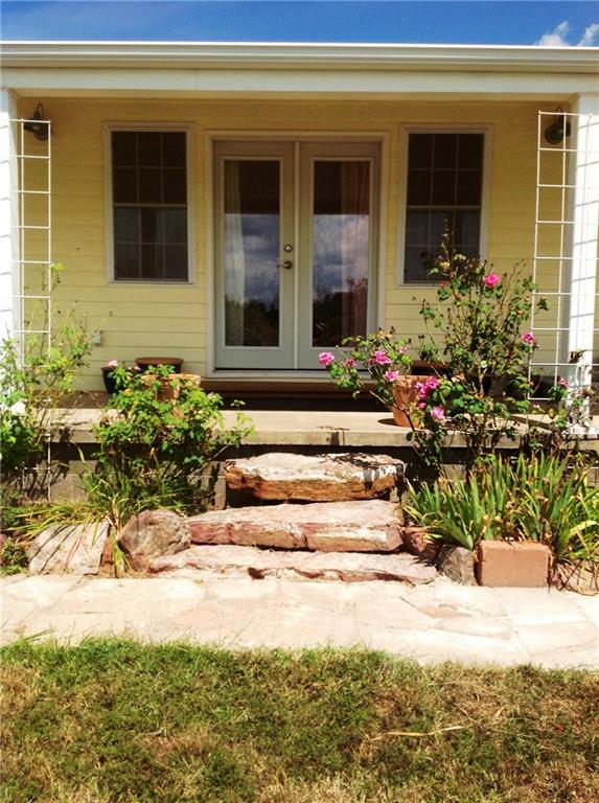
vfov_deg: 52.7
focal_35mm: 35
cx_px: 300
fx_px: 810
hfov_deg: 40.6
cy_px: 402
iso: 80
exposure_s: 1/2519
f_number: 2.4
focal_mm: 4.28
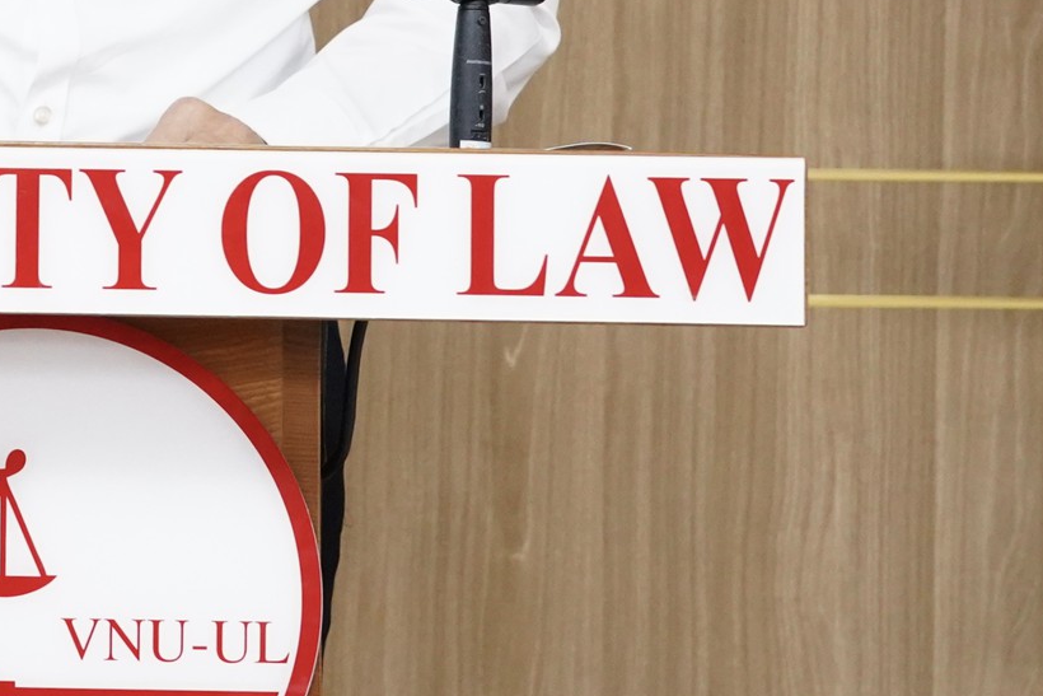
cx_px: 24
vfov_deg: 10.5
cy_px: -162
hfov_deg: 15.7
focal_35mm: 128
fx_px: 3709
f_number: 5
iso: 5000
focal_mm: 41
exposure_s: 1/160
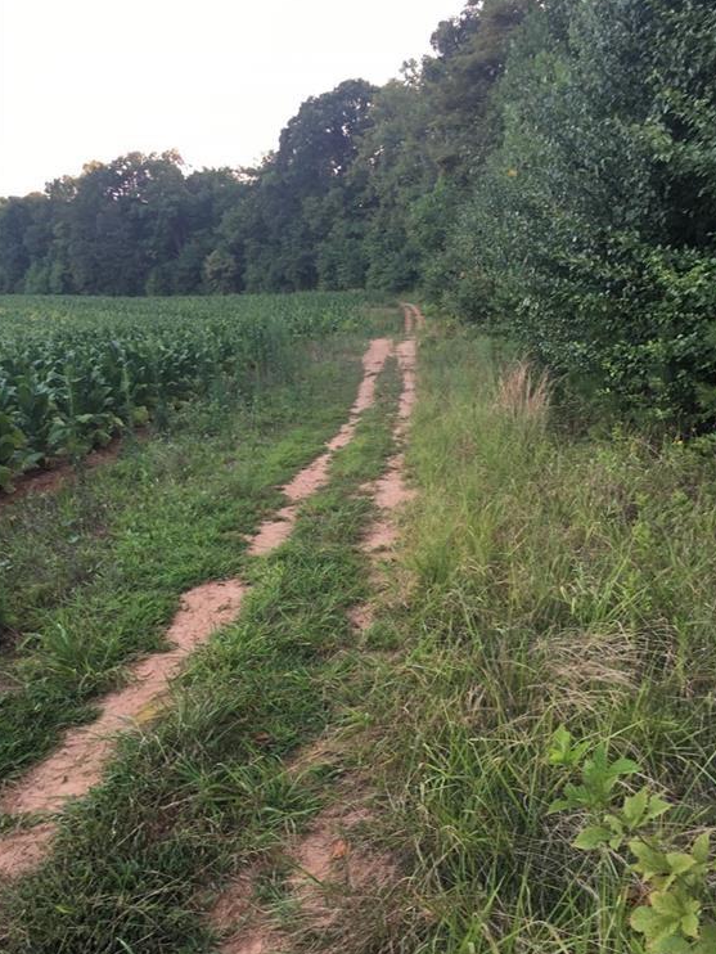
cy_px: 485
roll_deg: -1.2
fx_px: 827
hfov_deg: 46.8
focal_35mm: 30
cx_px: 364
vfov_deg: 59.9
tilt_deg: -11.7
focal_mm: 4.15
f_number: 2.2
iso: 25
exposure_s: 1/30
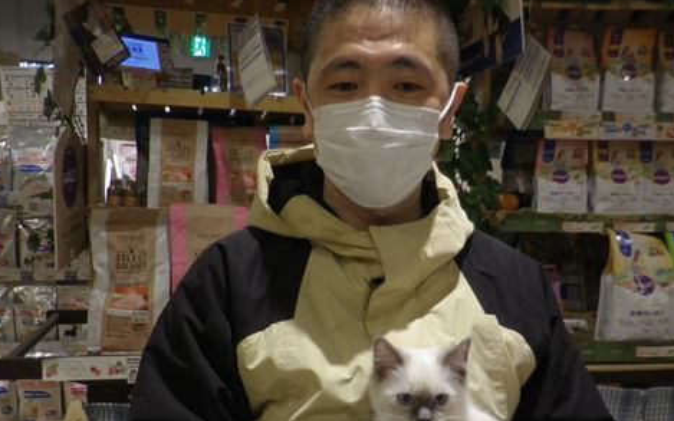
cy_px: 300
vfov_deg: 33.1
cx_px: 375
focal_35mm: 38
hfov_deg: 51.4
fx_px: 698
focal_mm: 5
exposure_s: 1/50
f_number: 3.2
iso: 160
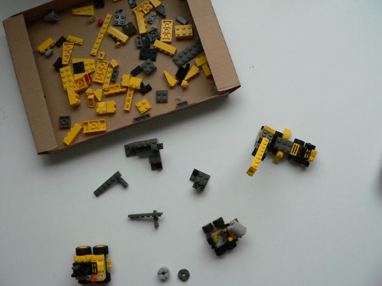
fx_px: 397
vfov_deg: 39.7
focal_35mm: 36
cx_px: 191
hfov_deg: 51.4
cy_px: 143
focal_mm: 6
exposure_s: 1/160
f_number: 4
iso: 400
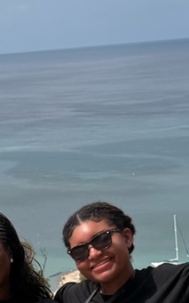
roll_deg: +3.6
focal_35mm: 153
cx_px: -100
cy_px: 275
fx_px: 1261
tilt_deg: -11.3
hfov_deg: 8.4
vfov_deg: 13.6
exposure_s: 1/6173
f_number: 1.78
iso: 80
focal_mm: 6.76
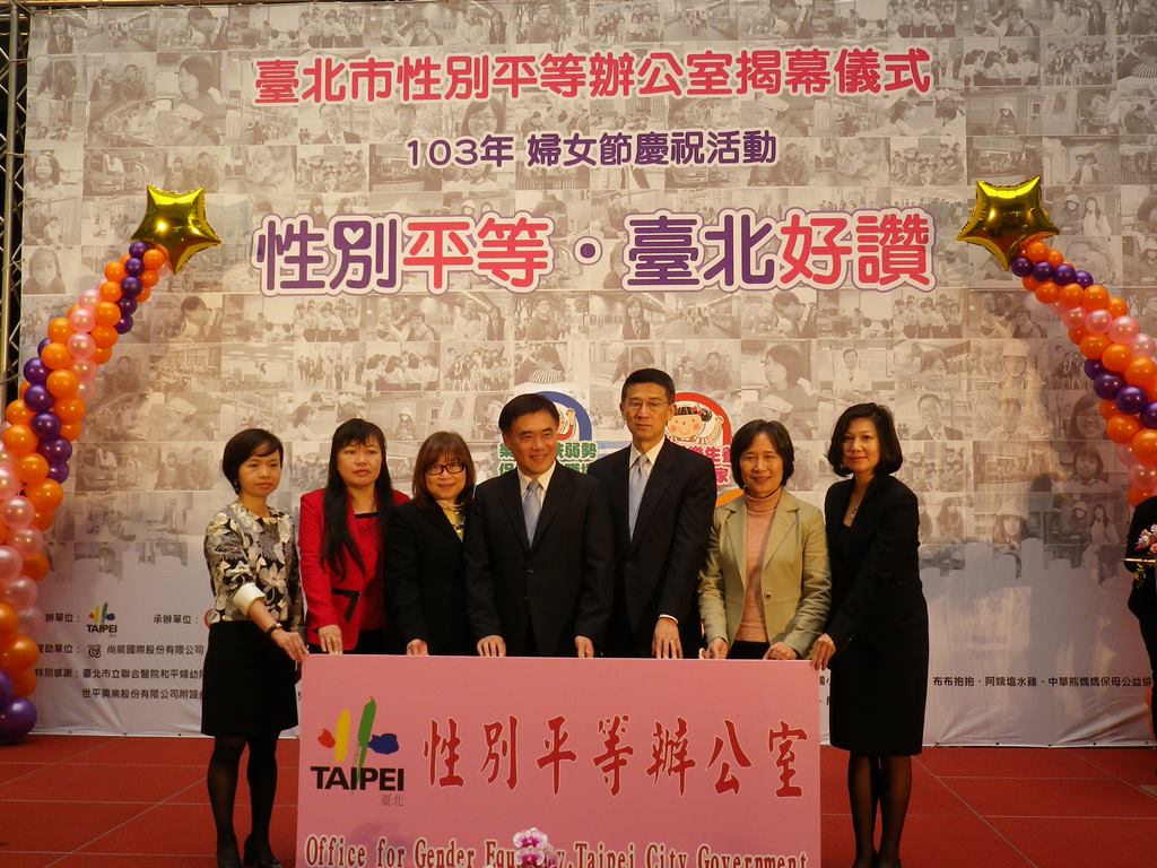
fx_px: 1370
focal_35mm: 41
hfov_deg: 45.8
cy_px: 434
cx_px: 578
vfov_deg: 35.1
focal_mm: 7.3
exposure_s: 1/50
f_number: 3.9
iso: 125
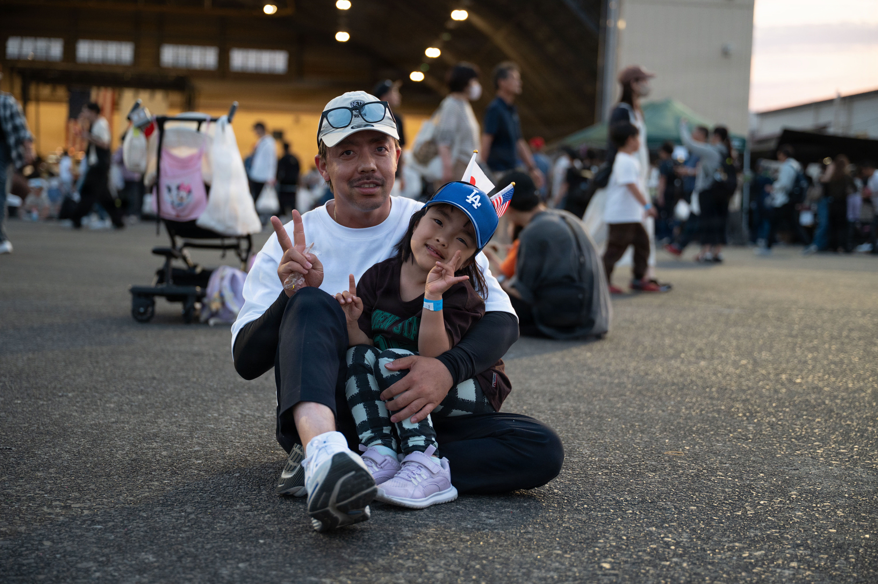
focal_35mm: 58
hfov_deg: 34.5
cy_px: 292
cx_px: 439
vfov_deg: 23.3
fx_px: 1414
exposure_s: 1/125
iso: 1600
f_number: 2.8
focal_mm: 58
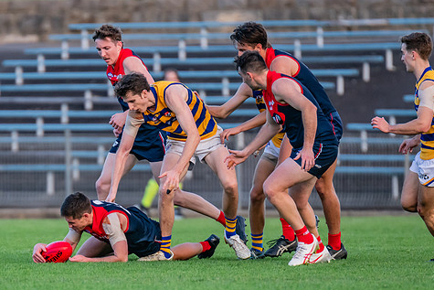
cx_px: 104
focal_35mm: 786
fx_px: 9478
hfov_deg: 2.6
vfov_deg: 1.8
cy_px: 209
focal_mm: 420
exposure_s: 1/1250
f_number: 4
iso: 1600
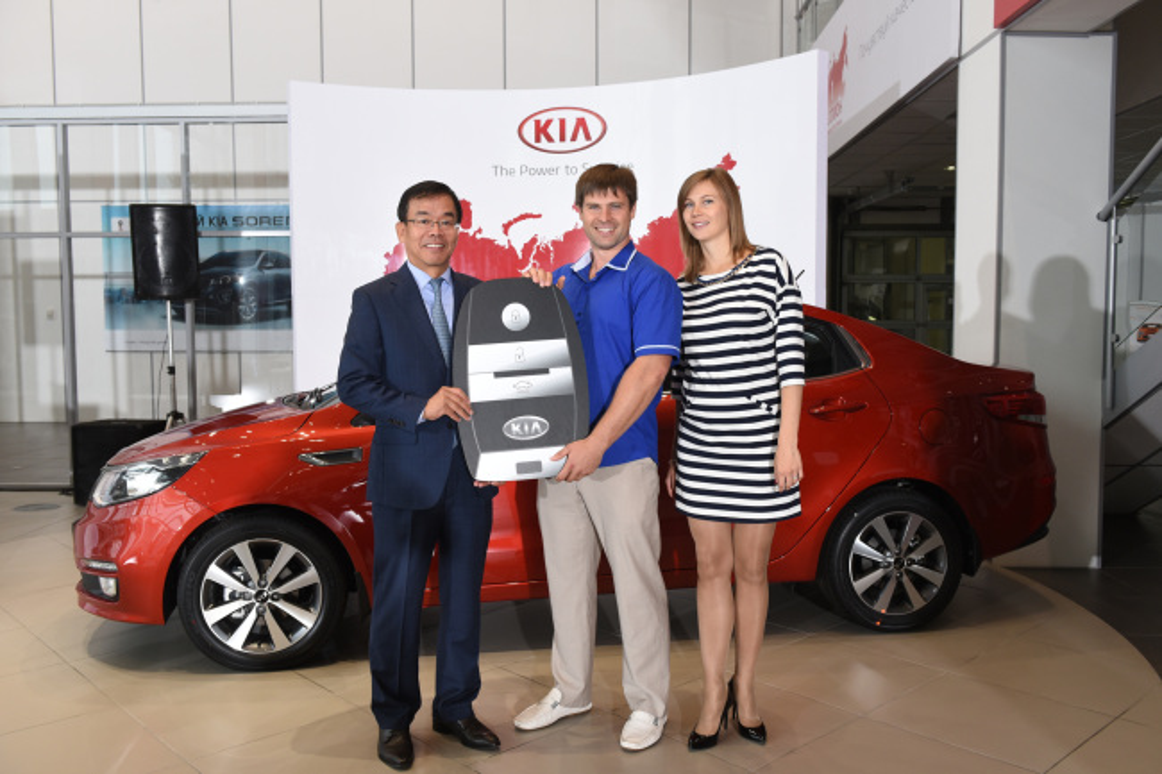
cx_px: 581
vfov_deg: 41.1
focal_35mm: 32
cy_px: 387
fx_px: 1033
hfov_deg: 58.7
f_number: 6.3
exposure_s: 1/160
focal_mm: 32
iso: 800
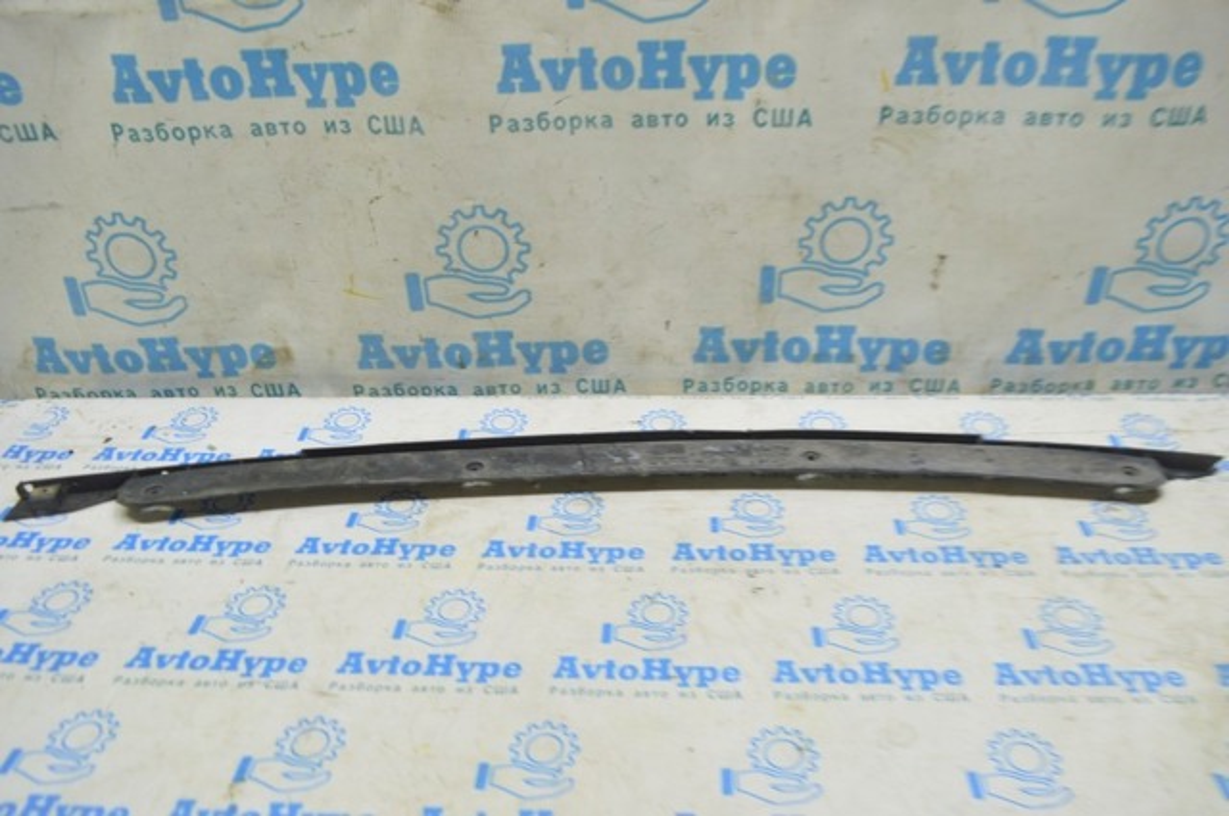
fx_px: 1023
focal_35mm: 30
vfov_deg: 43.5
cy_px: 408
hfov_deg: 62.0
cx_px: 614
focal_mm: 20
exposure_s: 1/20
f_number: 5.6
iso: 400
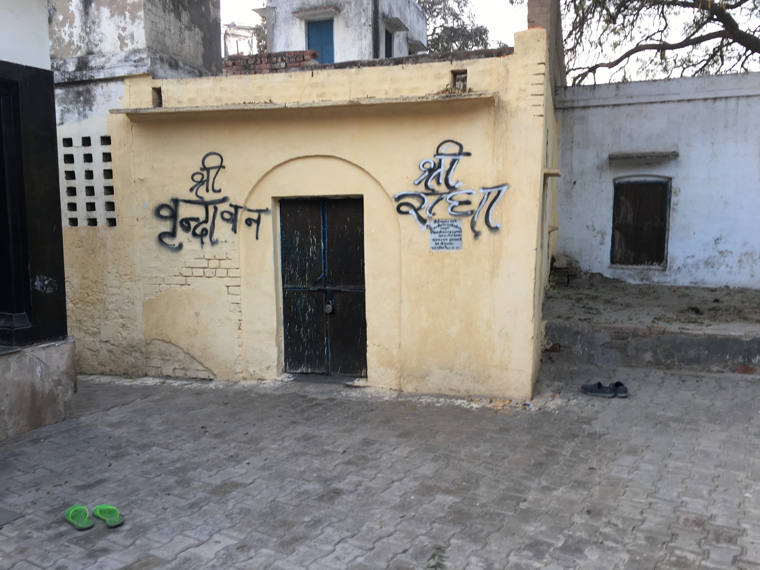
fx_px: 637
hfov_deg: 61.7
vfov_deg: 48.2
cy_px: 285
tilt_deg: -4.7
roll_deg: +0.6
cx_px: 380
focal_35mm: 29
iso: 25
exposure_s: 1/50
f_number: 2.2
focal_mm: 4.15
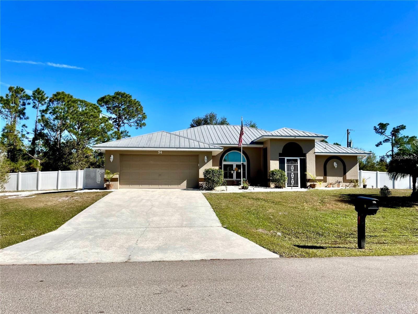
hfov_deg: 67.3
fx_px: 314
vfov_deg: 53.1
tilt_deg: +5.6
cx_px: 209
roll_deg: -0.1
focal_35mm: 26
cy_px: 157
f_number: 1.6
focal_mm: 4.2
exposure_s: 1/4292
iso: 32
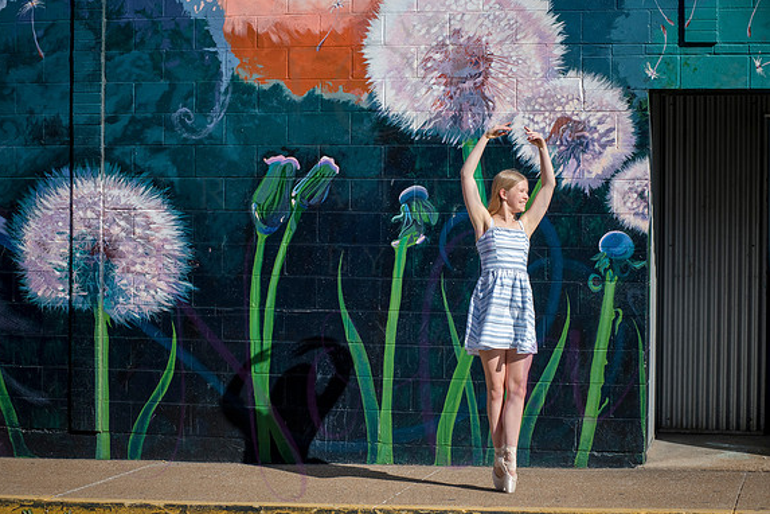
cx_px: 382
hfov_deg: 25.1
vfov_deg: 16.9
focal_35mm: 81
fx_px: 1732
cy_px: 258
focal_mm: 80
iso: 400
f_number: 8
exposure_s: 1/1000
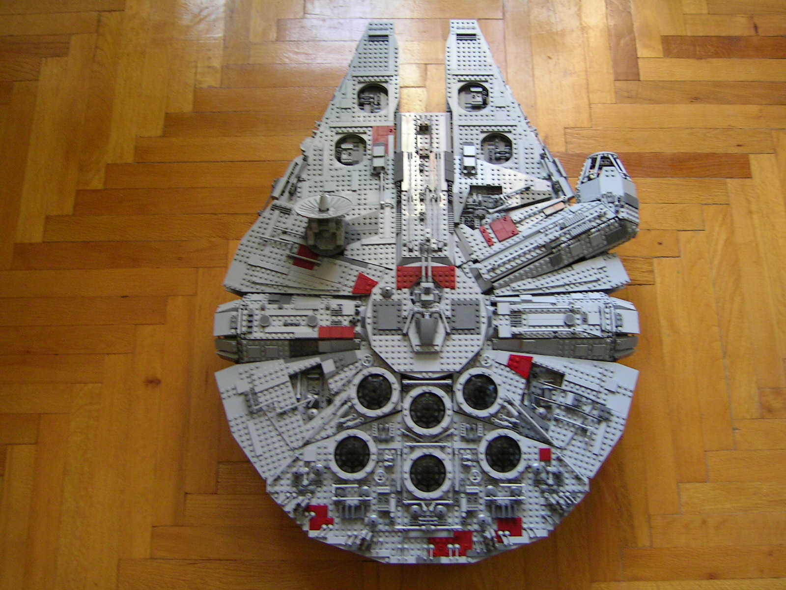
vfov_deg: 39.7
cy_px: 295
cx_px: 393
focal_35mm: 36
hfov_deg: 51.4
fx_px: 817
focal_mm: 5.6
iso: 100
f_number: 2.8
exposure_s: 1/18.6
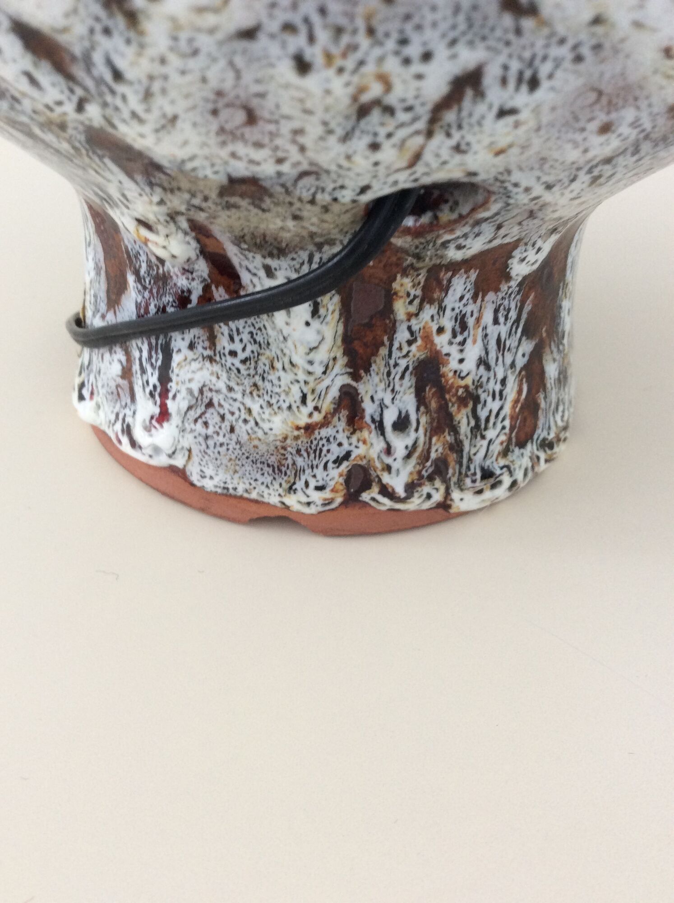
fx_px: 833
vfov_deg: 56.9
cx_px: 337
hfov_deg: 44.1
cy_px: 452
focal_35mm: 32
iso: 80
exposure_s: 1/25
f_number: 2.4
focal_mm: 3.3
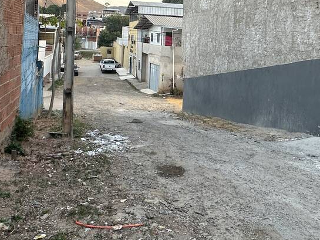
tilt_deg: +0.3
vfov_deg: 36.8
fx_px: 342
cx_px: 160
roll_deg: -2.9
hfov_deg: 50.1
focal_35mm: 37
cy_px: 36
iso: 40
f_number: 2.2
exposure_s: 1/126
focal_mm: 2.22
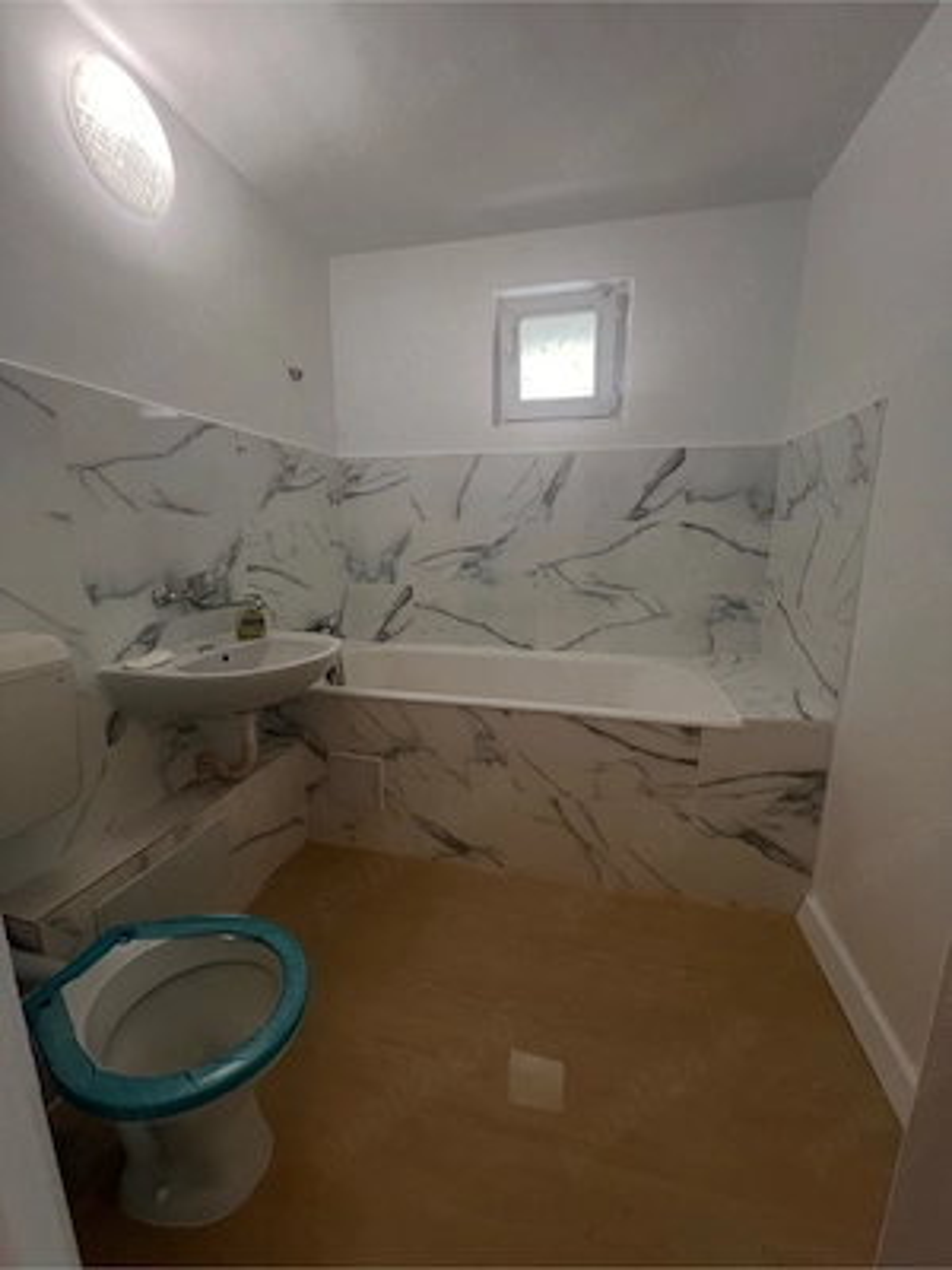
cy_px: 635
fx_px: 477
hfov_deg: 89.9
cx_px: 476
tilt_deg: -10.9
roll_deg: +0.1
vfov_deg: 106.2
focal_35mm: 13
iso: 125
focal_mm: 1.57
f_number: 1.8
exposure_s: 1/100
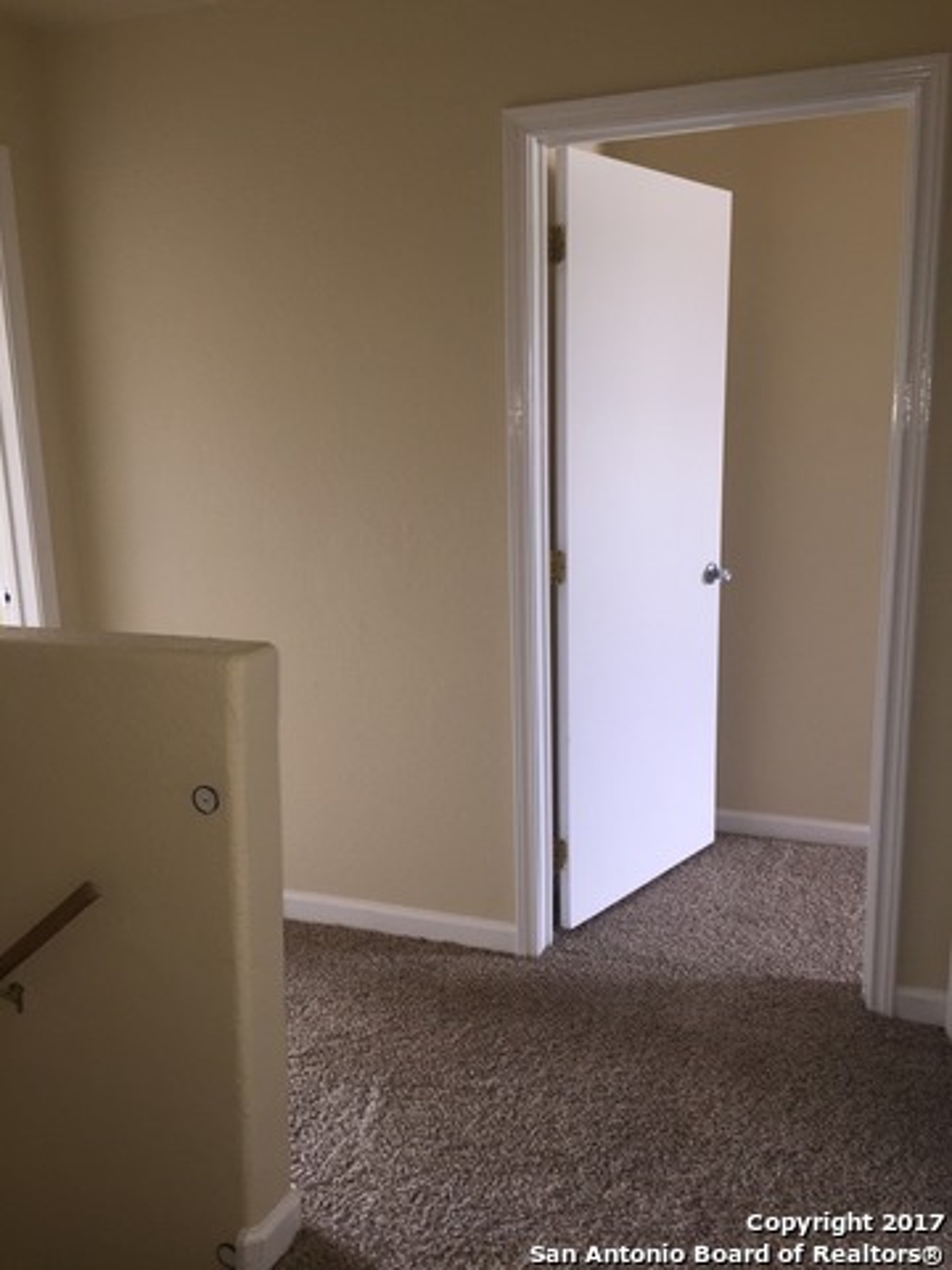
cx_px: 476
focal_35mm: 29
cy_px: 635
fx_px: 1063
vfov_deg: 61.7
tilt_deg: -10.6
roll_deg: +2.0
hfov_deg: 48.2
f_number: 2.2
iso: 32
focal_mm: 4.15
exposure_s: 1/30
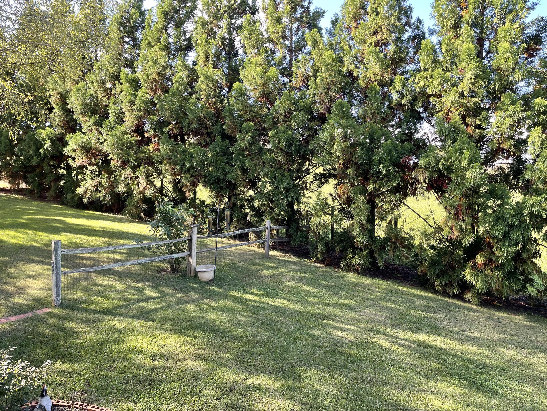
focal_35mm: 25
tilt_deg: -3.6
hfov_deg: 69.4
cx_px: 274
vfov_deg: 54.9
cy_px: 206
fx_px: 395
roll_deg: -0.4
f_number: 1.6
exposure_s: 1/190
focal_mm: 5.1
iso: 32
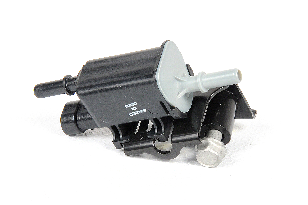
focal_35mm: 112
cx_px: 154
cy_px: 102
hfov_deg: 18.2
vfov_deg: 12.1
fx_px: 961
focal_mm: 75
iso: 400
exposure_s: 1/125
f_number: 16
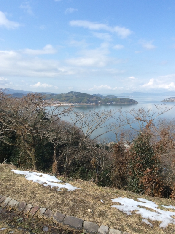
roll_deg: -1.1
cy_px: 117
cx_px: 88
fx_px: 216
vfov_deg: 56.9
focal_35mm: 32
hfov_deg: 44.1
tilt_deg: -5.6
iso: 32
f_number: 2.4
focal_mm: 3.3
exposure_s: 1/1021
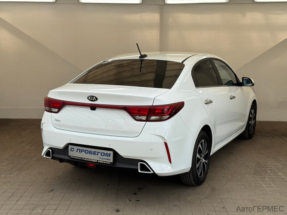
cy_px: 108
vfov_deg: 30.3
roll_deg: -1.3
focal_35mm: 48
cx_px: 144
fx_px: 398
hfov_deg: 39.7
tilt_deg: -10.0
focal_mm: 6.76
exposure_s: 1/2045
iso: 64
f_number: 1.78
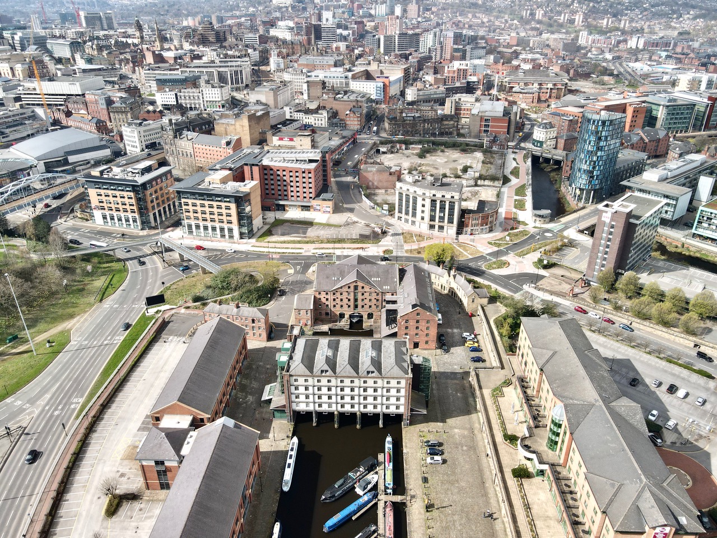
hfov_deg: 71.6
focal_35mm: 24
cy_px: 269
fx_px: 497
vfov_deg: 56.8
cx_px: 358
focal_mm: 4.5
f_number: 2.8
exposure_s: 1/240
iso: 100
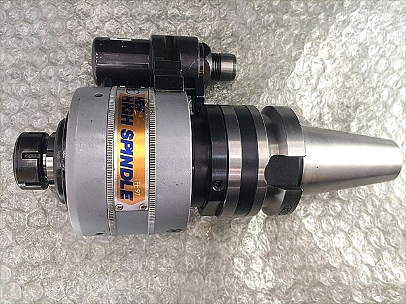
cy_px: 152
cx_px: 203
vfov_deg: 48.2
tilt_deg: -82.0
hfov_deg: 61.7
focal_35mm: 29
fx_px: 340
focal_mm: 4.15
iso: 50
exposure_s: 1/33
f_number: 2.2
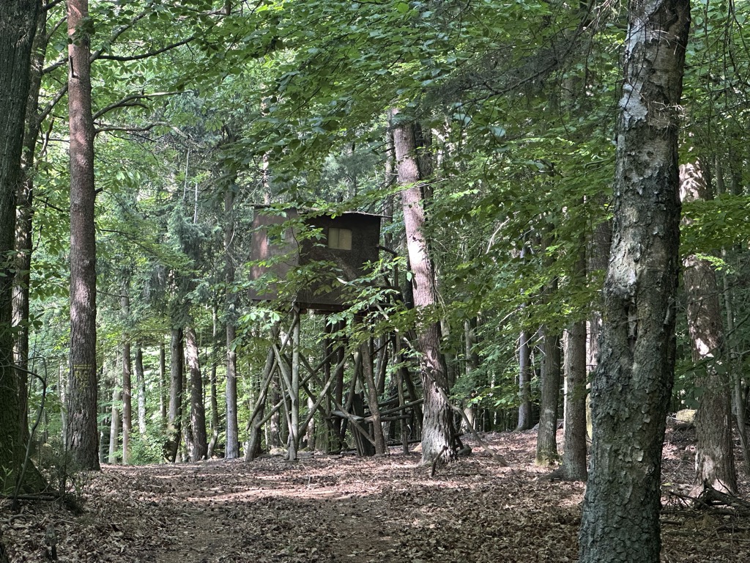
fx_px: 1668
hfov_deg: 25.3
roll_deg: -1.1
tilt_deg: +3.9
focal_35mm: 77
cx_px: 375
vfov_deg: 19.1
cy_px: 282
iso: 400
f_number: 2.8
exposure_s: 1/99
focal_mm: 9
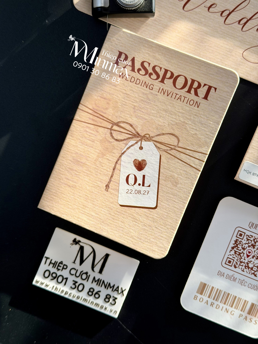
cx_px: 129
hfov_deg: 30.3
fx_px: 477
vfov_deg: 39.7
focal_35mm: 48
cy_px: 172
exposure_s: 1/219
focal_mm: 6.76
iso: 50
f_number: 1.78
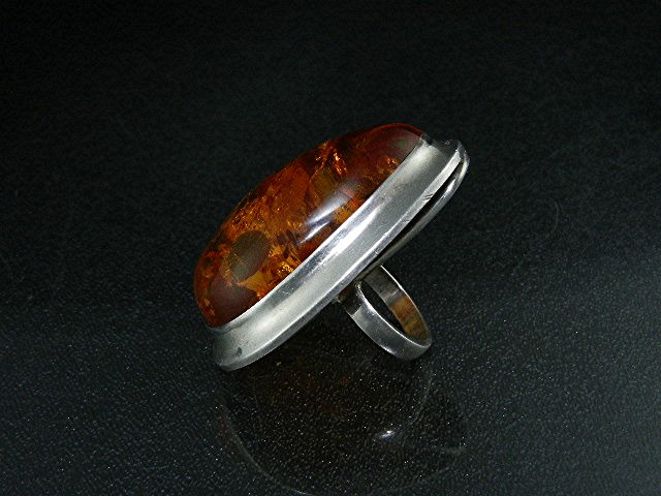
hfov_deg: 32.7
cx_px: 330
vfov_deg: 24.8
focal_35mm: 59
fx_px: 1127
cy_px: 248
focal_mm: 10.6
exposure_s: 1/30
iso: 577
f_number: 8
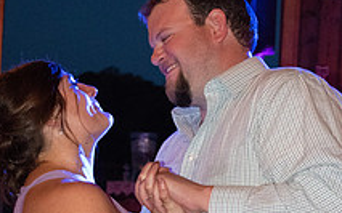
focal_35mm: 110
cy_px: 175
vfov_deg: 11.8
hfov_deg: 18.9
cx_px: 173
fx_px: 1025
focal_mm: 34
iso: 6400
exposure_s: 1/60
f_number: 4.5
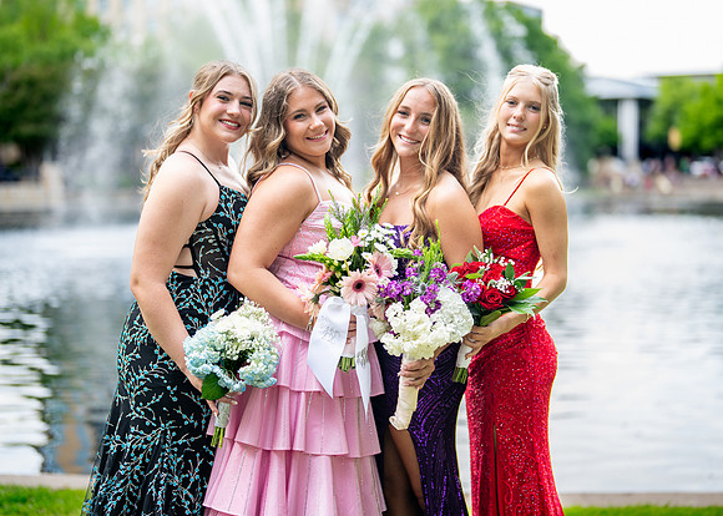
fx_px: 1247
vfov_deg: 23.3
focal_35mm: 61
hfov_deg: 32.3
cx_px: 389
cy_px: 217
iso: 160
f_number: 1.2
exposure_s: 1/800
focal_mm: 50
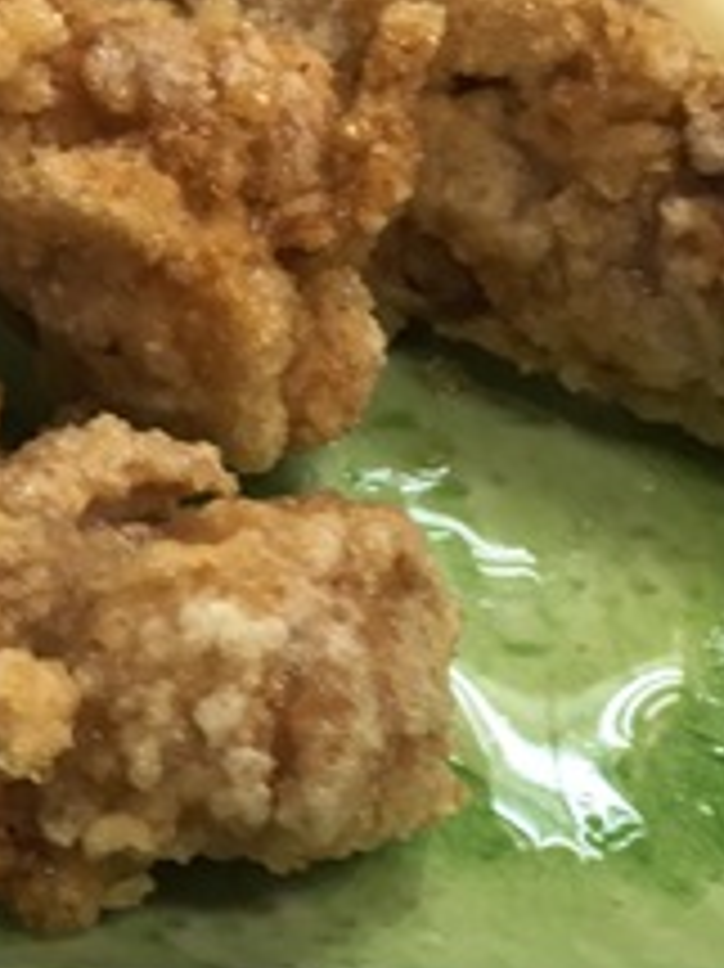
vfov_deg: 20.2
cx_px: -76
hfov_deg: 14.9
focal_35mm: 97
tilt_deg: -49.2
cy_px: 630
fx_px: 2708
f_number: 2.2
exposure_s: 1/30
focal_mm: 4.15
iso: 50
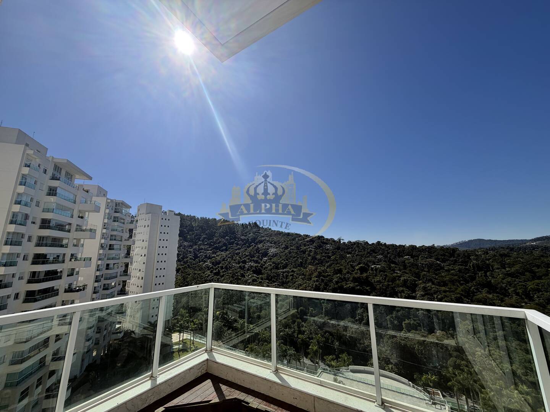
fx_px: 222
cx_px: 275
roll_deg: -0.2
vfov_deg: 85.7
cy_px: 206
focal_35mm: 14
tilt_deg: +11.9
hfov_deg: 102.1
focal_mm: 2.22
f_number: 2.2
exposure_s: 1/1285
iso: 20
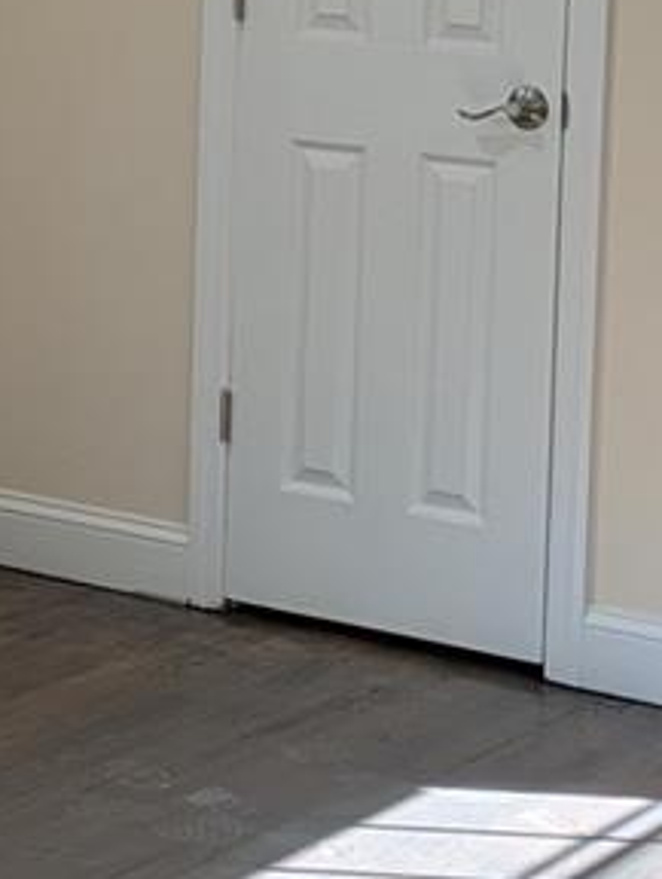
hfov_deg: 11.4
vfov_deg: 15.1
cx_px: -102
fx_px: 3254
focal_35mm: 128
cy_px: -43
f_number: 1.85
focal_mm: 6.81
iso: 34
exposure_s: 1/120
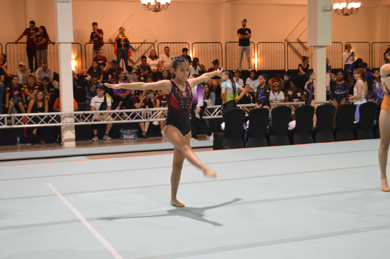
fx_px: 584
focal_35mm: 54
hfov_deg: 36.9
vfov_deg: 25.0
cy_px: 130
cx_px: 195
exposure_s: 1/60
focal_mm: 36
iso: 3200
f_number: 5
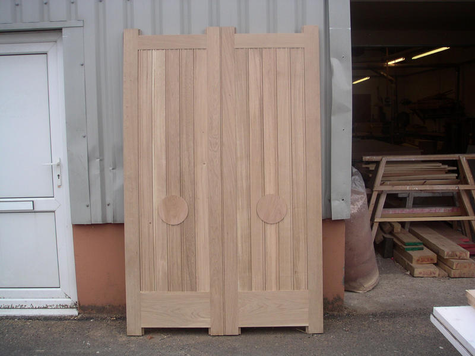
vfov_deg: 37.7
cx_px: 238
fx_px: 521
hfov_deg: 49.0
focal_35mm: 38
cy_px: 178
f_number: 2.8
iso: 50
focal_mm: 6
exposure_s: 1/380
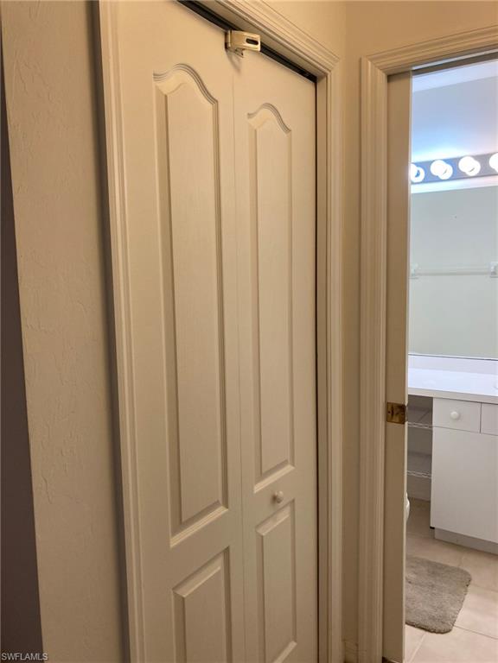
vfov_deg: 63.4
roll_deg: +1.7
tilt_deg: -4.7
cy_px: 332
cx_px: 249
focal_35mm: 28
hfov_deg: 49.7
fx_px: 537
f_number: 1.8
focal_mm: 3.99
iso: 64
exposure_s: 1/60
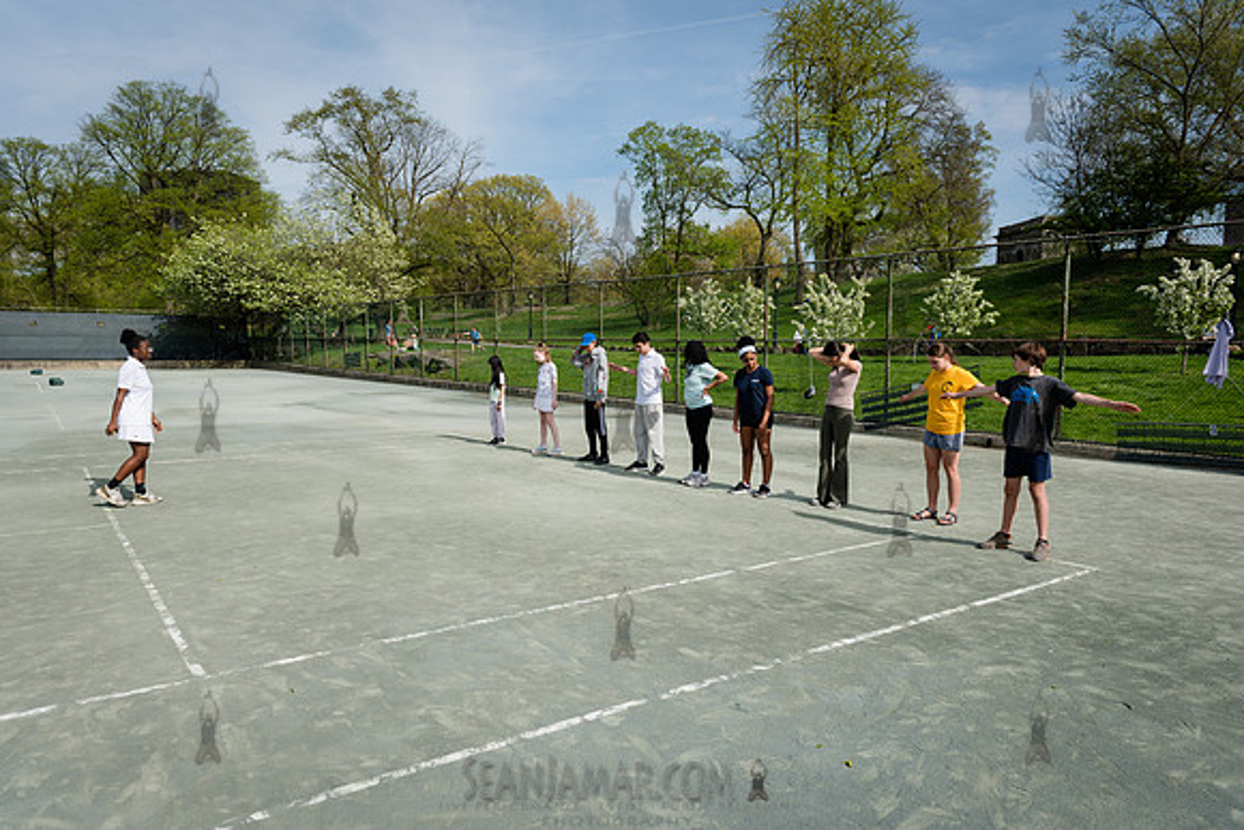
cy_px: 415
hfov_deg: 72.7
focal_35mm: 24
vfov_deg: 52.3
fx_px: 845
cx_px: 622
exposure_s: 1/800
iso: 100
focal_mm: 24
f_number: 4.5
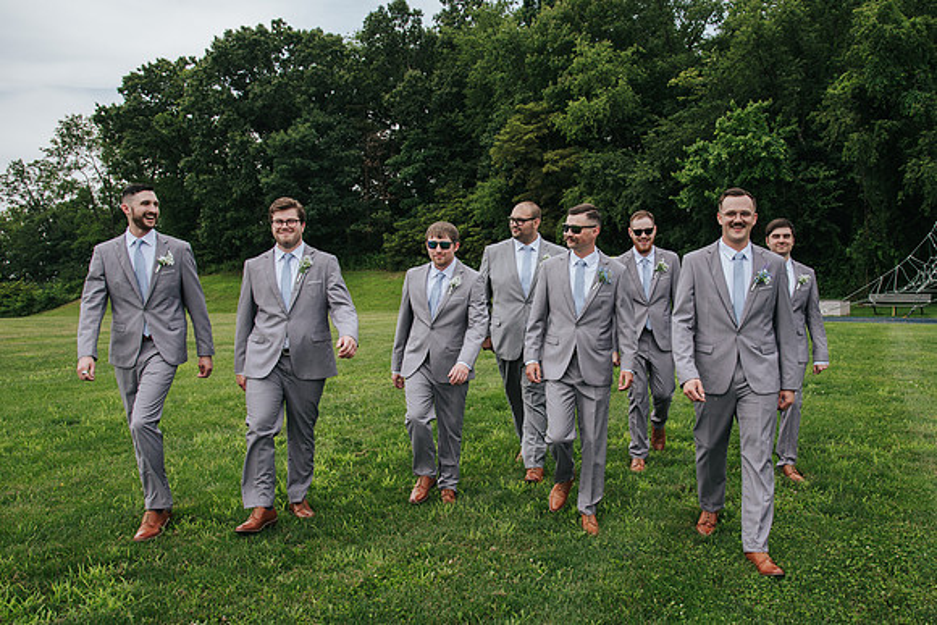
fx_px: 892
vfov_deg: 38.6
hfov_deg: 55.2
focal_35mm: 34
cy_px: 312
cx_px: 535
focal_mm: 30
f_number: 8
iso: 280
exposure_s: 1/250
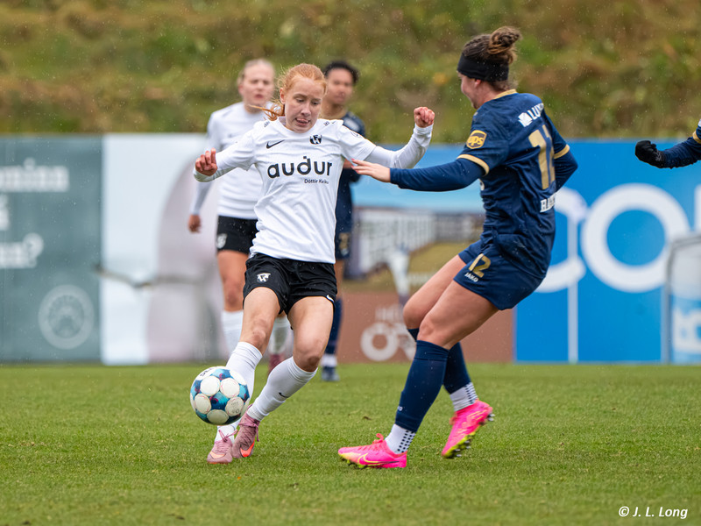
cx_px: 242
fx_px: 12146
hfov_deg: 3.3
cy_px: 255
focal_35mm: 600
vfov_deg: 2.5
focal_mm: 470
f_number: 6
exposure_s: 1/1000
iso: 2500
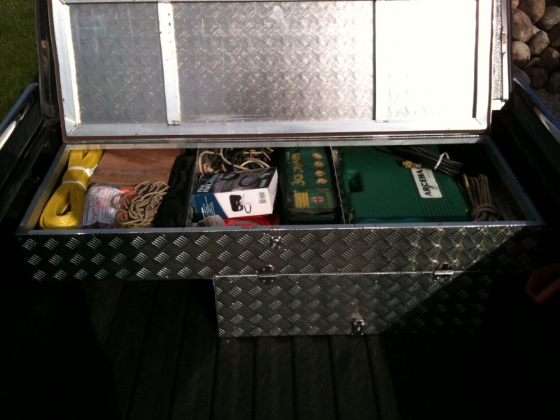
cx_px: 280
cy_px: 210
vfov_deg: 40.7
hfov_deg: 52.6
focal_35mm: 35
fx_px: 566
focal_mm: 3.85
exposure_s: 1/2068
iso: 64
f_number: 2.8
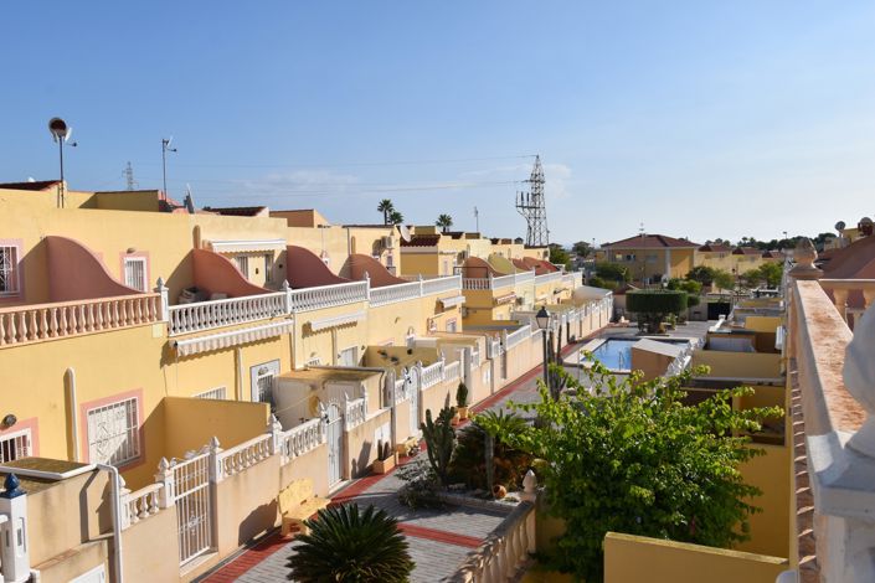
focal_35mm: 30
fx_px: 729
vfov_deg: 43.6
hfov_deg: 61.9
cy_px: 292
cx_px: 438
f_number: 10
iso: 100
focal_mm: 20
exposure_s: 1/400
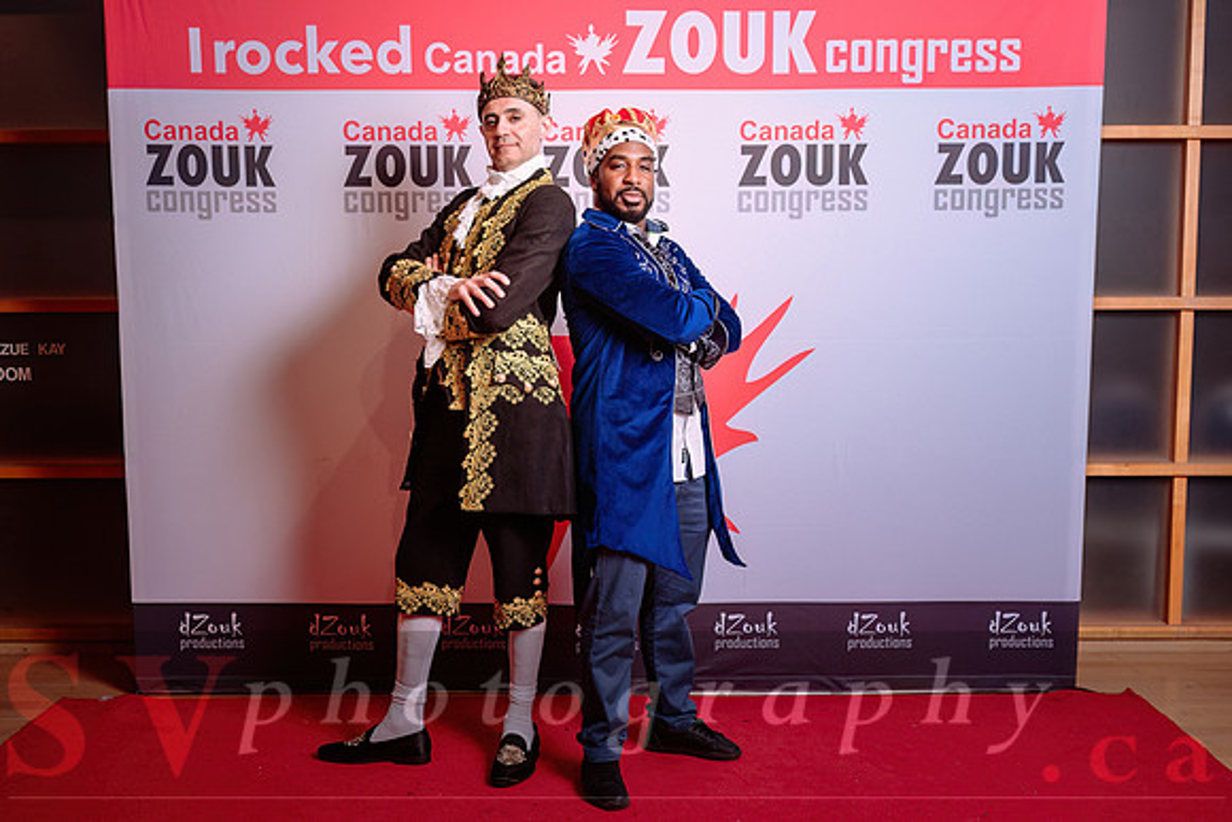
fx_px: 1362
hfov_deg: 48.7
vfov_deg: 33.6
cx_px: 616
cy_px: 425
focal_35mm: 40
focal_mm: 38
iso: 200
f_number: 4.5
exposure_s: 1/160
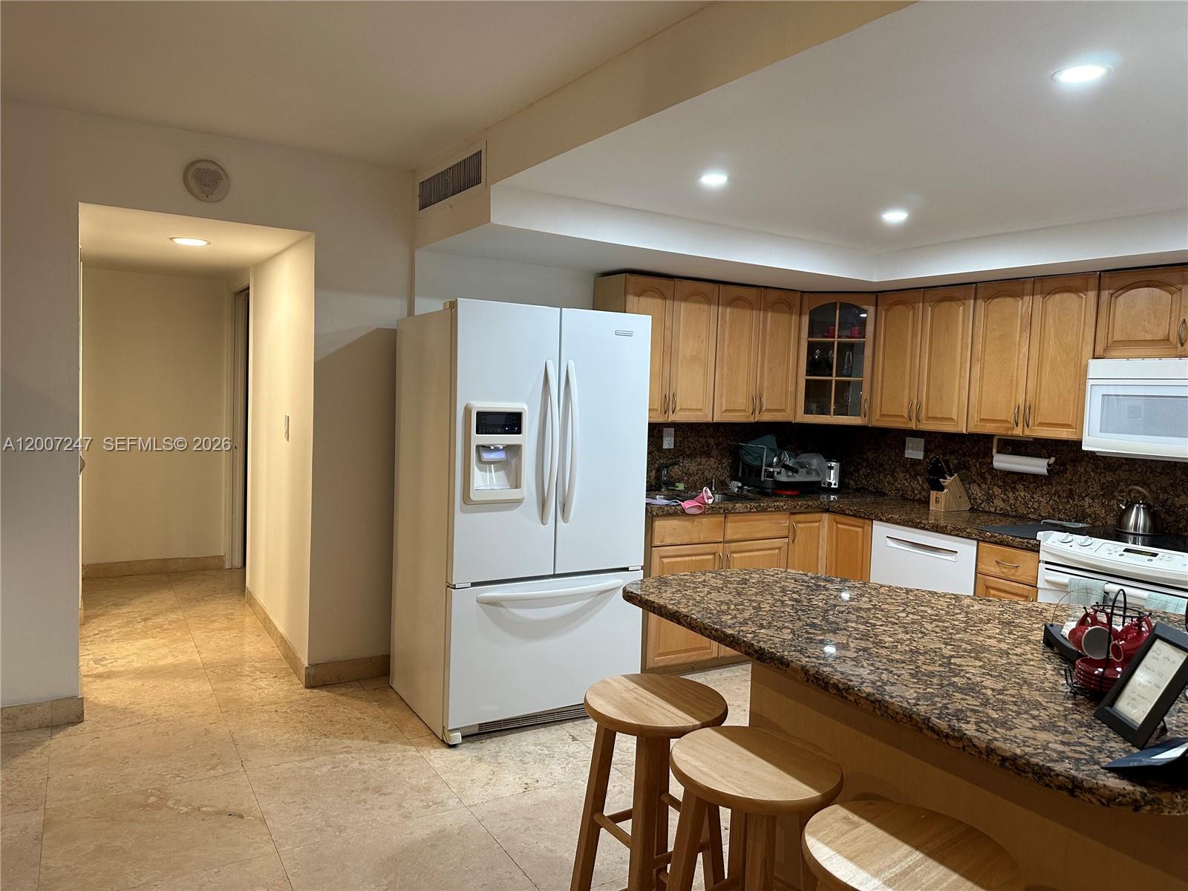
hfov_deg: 71.6
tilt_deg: -3.2
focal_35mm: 24
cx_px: 594
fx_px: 824
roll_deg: -1.5
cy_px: 446
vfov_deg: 56.8
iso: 125
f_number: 1.78
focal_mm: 6.86
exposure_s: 1/60
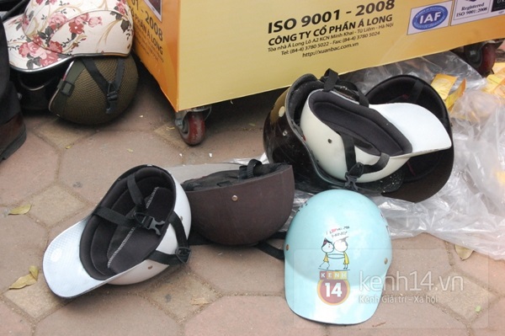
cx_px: 252
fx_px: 1156
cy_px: 168
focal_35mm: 82
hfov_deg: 24.6
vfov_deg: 16.5
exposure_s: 1/400
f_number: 10
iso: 1600
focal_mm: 55
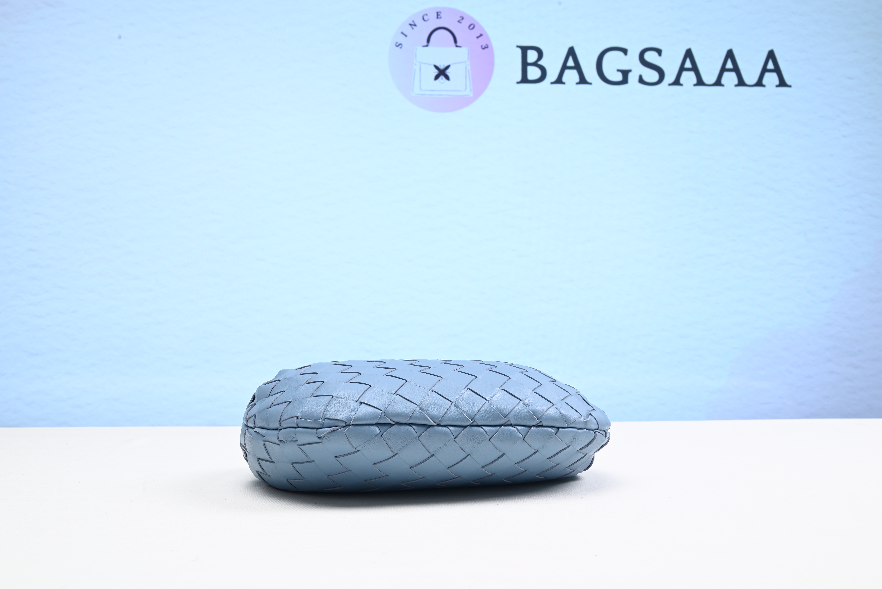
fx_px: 980
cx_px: 441
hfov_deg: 48.4
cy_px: 294
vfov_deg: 33.4
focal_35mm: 40
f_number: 16
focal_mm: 40
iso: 100
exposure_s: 1/2
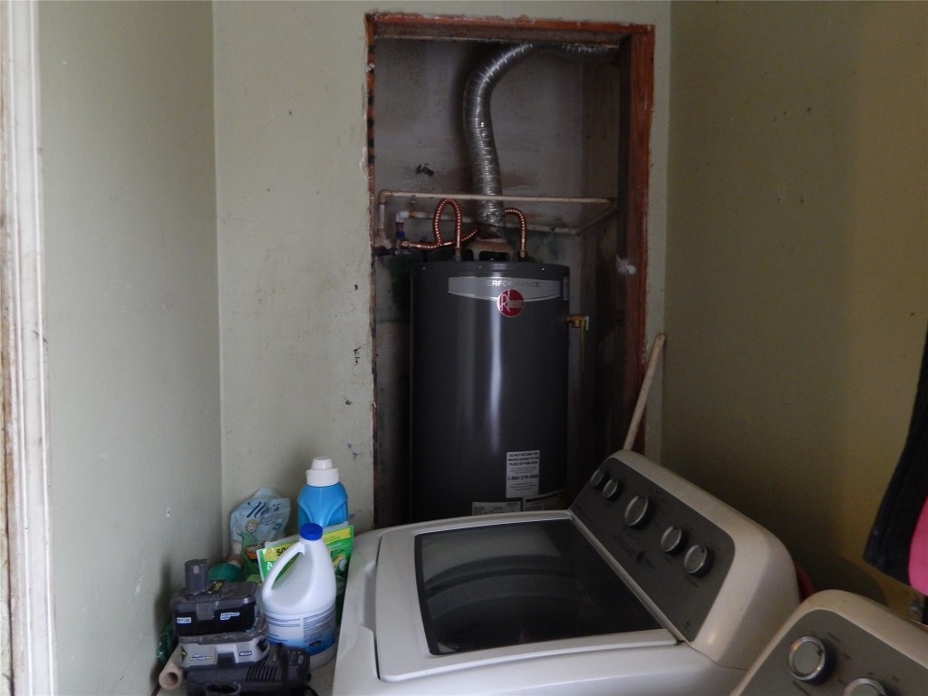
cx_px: 464
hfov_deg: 69.4
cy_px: 348
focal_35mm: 25
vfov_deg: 54.9
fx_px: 670
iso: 400
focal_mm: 4.5
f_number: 3.1
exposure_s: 1/15
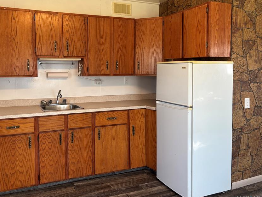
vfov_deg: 44.0
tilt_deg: -3.8
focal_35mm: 32
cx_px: 106
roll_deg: +0.0
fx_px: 242
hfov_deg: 56.4
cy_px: 80
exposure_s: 1/120
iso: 125
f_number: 1.6
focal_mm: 5.96
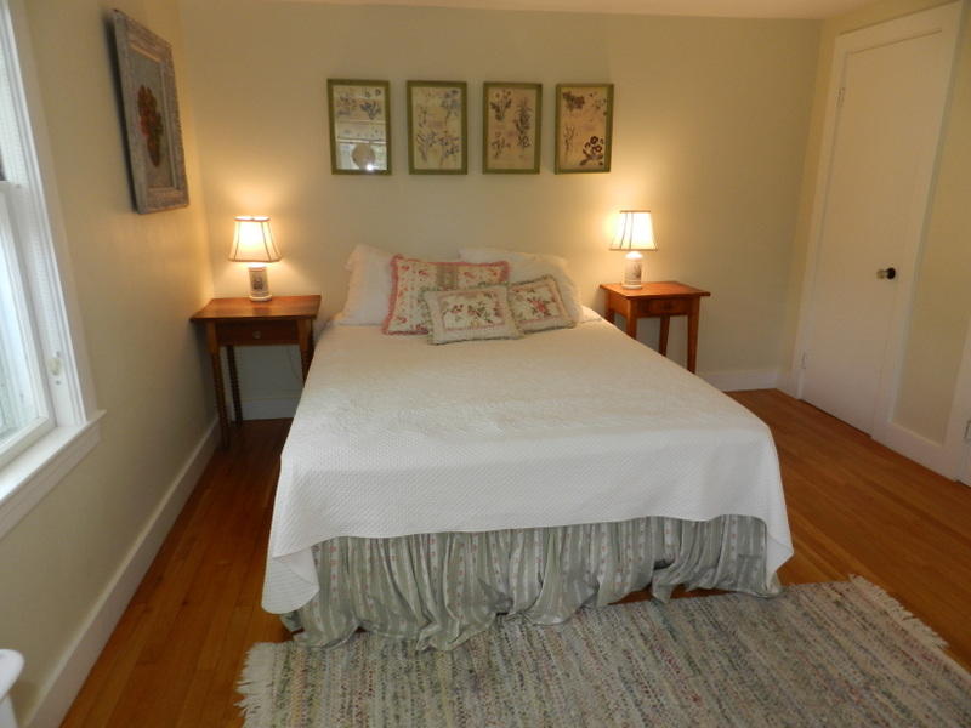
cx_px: 486
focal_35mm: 23
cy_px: 364
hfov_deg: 73.9
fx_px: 645
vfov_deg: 58.9
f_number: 3.4
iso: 160
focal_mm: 4
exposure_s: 1/50
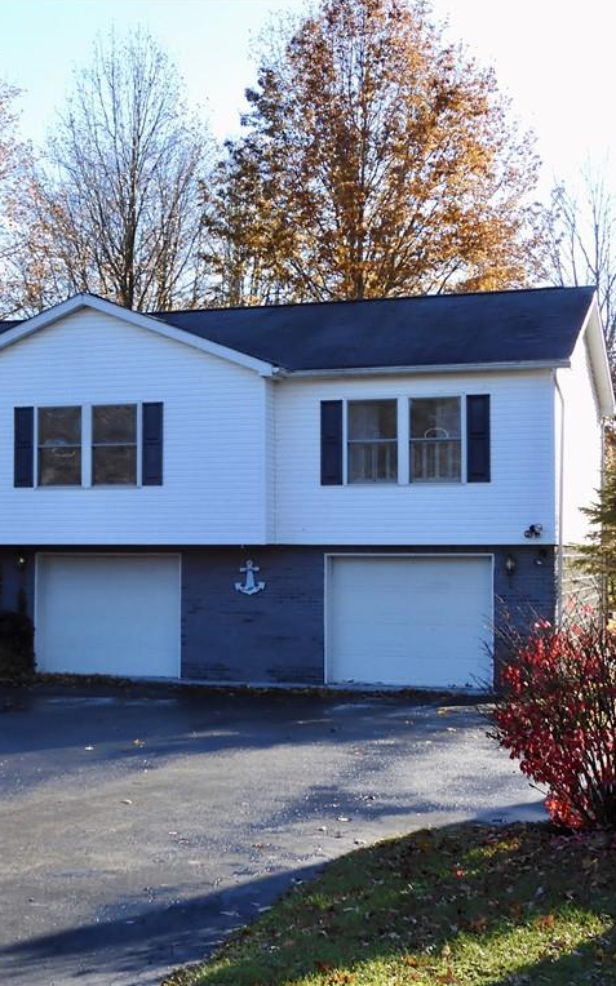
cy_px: 492
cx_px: 209
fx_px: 1452
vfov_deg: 37.5
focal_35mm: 54
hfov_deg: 23.9
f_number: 4
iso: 100
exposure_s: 1/250
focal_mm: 6.8
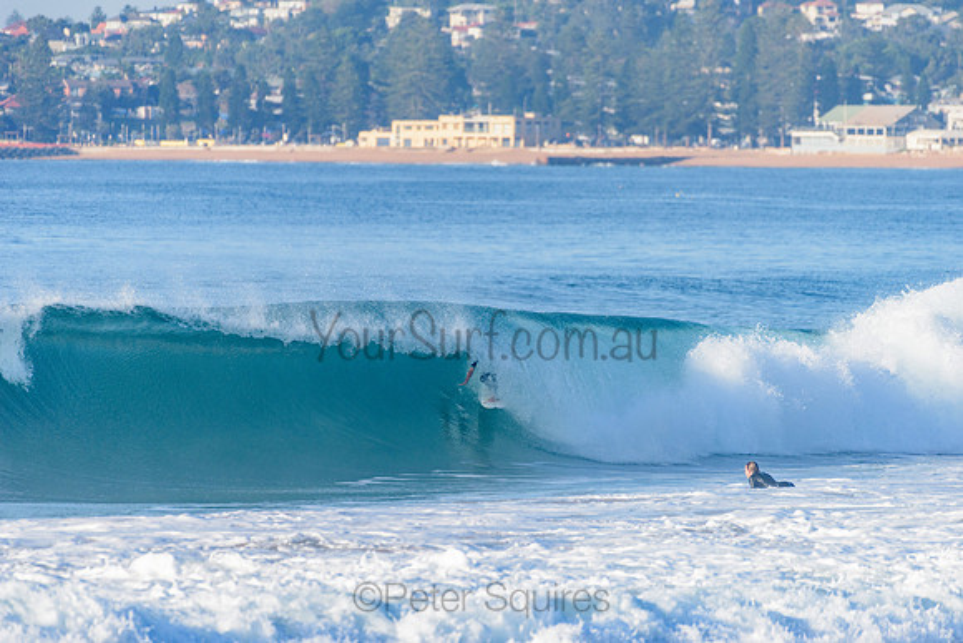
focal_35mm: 500
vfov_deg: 2.8
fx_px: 13378
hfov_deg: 4.1
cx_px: 482
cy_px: 322
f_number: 5.6
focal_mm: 500
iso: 280
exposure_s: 1/2000
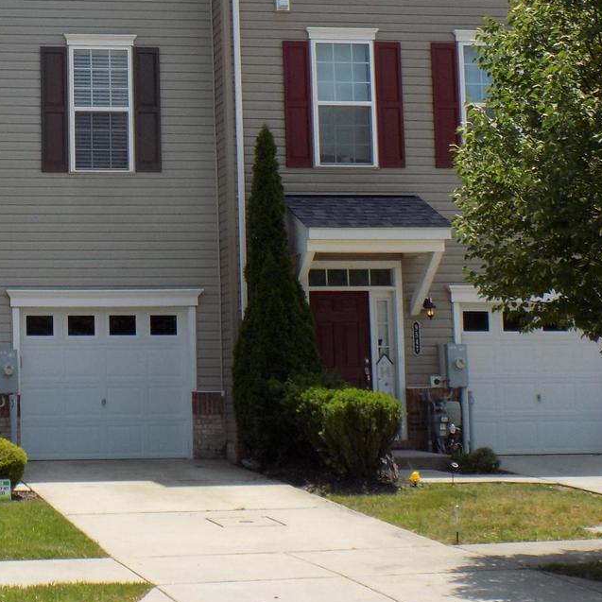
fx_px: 1456
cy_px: 234
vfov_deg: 23.3
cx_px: -37
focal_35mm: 74
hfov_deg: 22.2
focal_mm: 6.6
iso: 80
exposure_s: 1/640
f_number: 3.5
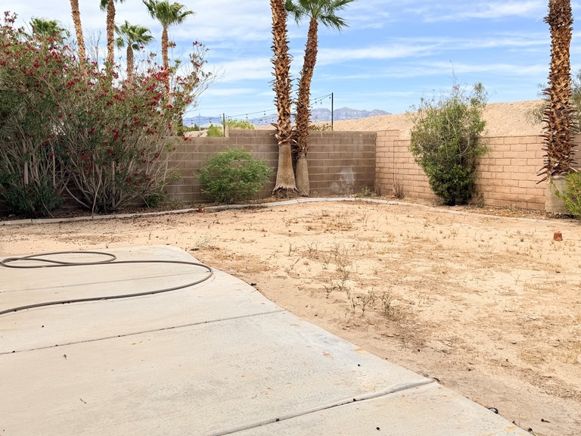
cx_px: 259
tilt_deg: -1.9
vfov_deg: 43.8
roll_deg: +0.7
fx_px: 537
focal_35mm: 32
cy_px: 165
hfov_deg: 56.7
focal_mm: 6.76
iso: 80
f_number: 1.78
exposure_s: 1/3425
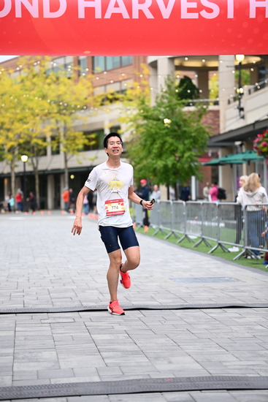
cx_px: 134
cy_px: 201
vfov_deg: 23.4
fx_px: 971
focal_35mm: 87
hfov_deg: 15.7
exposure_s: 1/1250
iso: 1600
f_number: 2.8
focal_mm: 87
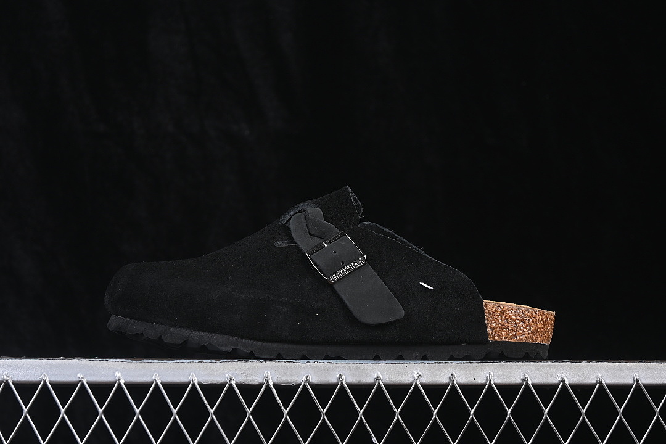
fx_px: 1387
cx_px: 333
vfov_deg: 18.2
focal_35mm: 75
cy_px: 222
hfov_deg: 27.0
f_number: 6.3
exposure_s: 1/60
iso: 160
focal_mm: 50
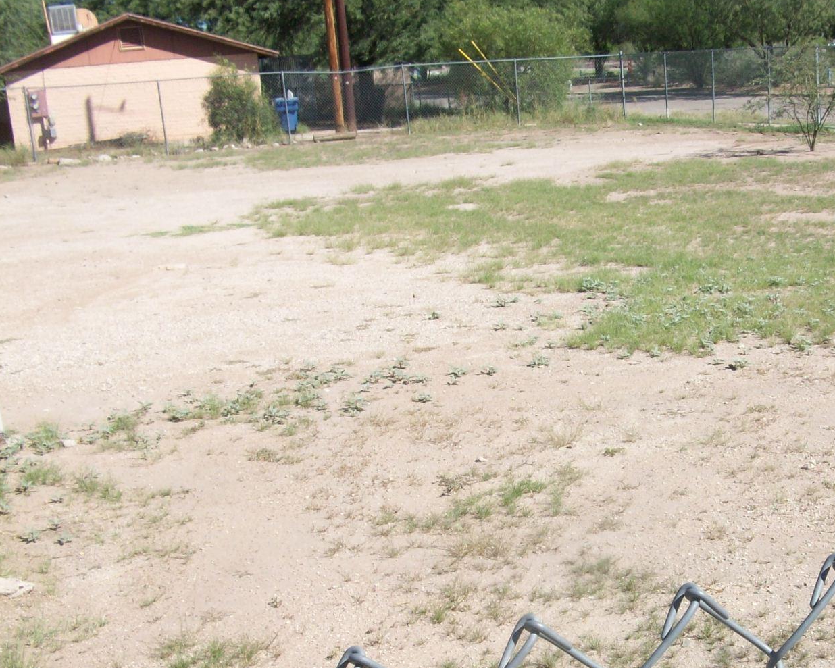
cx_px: 690
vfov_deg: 27.5
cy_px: 419
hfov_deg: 33.0
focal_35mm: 55
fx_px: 1359
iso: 64
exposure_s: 1/286
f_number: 5.5
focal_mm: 5.7
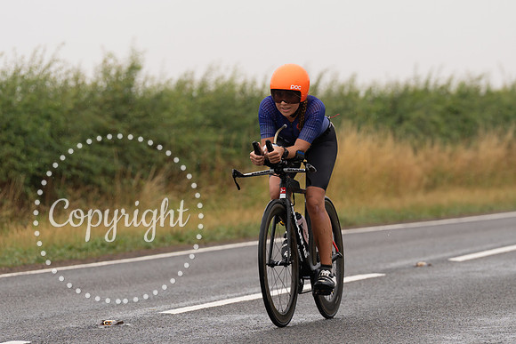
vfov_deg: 4.9
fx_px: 4016
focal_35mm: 280
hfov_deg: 7.4
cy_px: 166
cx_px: 309
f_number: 4
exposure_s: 1/1000
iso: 100
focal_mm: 188
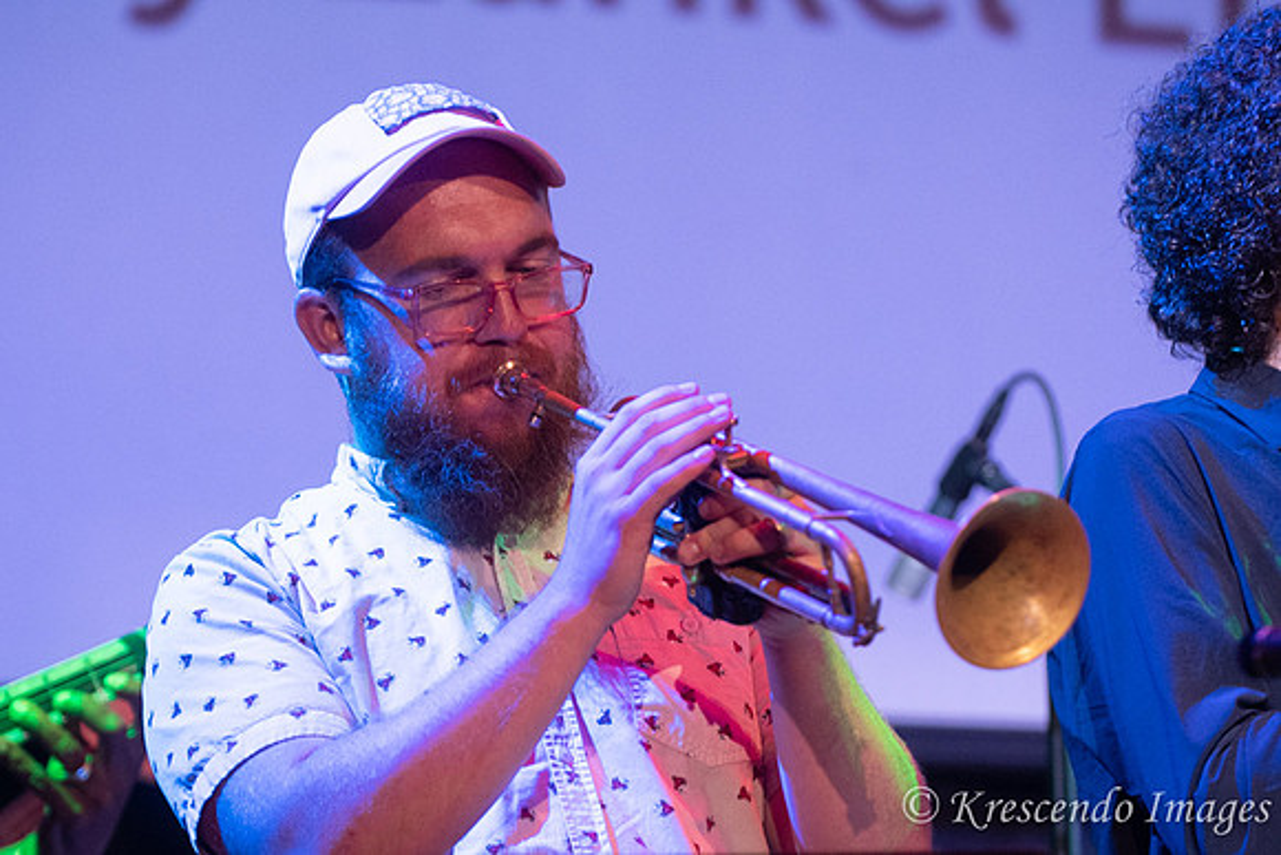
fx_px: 7305
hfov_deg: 10.0
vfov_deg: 6.7
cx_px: 580
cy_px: 468
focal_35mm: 205
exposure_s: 1/200
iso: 1600
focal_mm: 125
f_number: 2.8
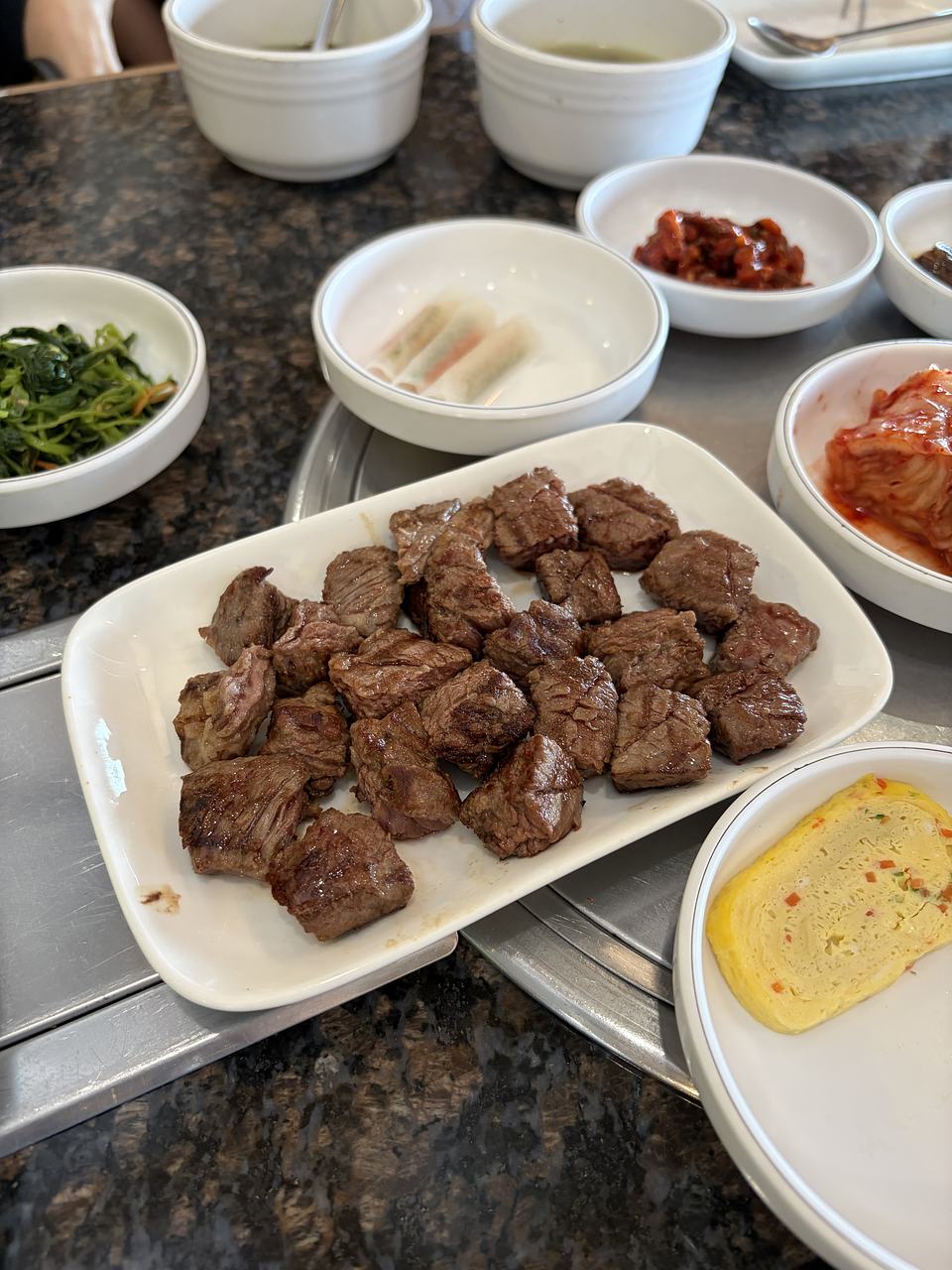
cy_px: 635
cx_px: 476
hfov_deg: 53.1
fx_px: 953
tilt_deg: -50.2
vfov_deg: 67.3
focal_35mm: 26
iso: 100
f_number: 1.6
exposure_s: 1/50
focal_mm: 5.96
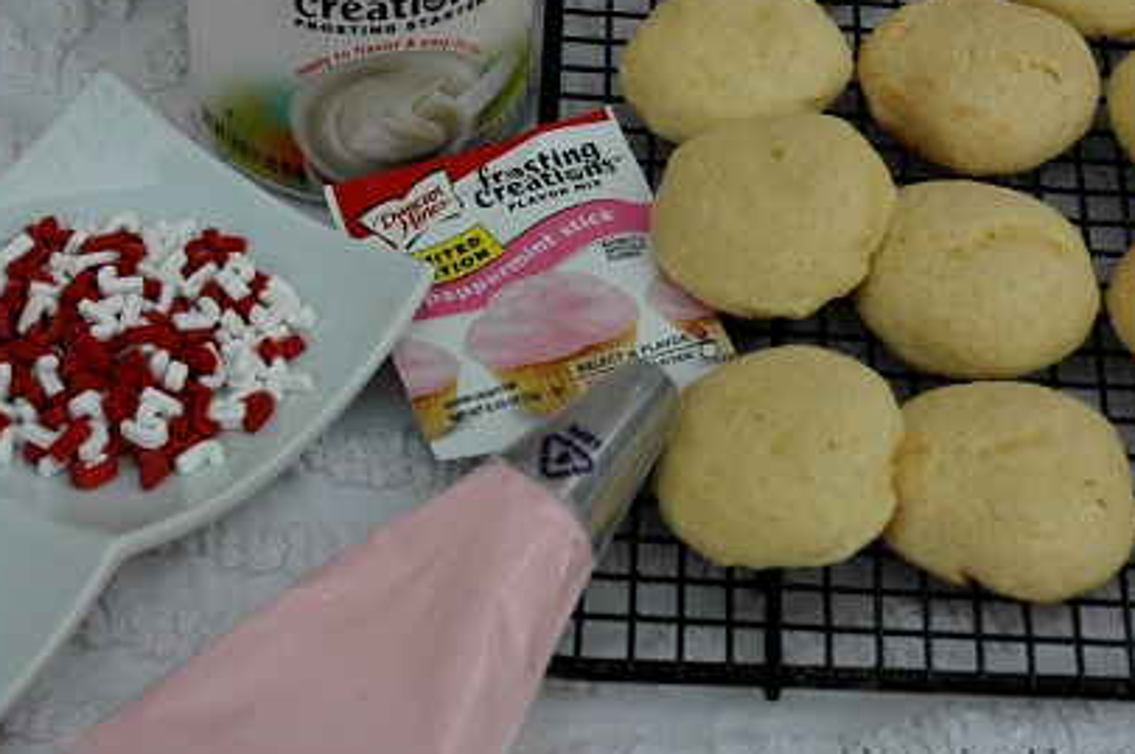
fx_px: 3180
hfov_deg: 20.2
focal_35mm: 101
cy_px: 224
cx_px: 563
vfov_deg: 13.5
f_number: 6.3
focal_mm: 44
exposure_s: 1/160
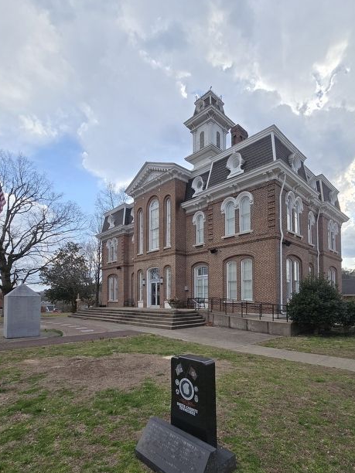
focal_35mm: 17
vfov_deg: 89.4
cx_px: 196
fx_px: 232
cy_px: 292
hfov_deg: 74.5
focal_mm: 2.2
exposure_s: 1/1501
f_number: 2.2
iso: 50
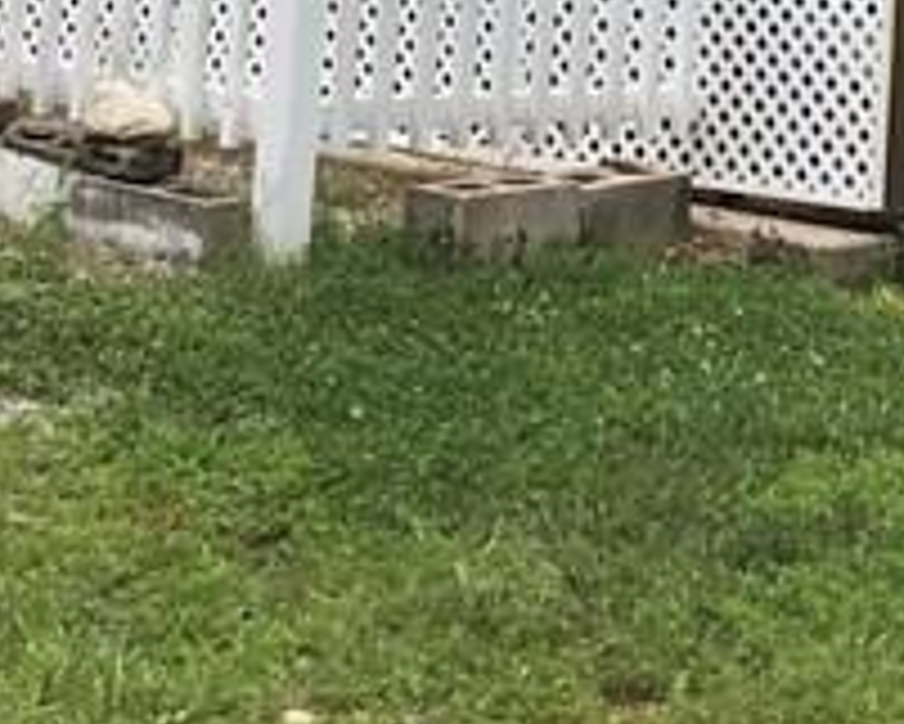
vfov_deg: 9.6
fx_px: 3855
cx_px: 742
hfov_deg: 13.3
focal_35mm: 144
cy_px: -980
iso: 25
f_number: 2.2
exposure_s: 1/938
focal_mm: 4.15
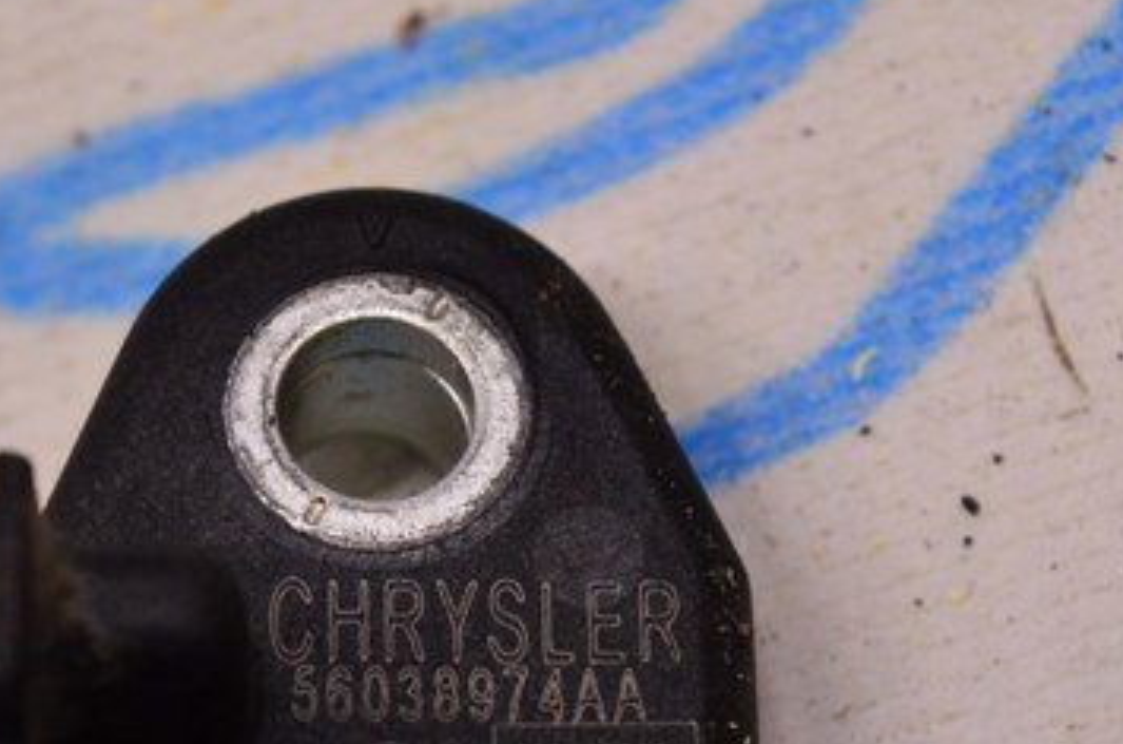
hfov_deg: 13.8
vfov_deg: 9.2
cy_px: 584
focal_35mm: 149
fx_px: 4635
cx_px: 370
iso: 1600
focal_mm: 55
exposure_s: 1/125
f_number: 8
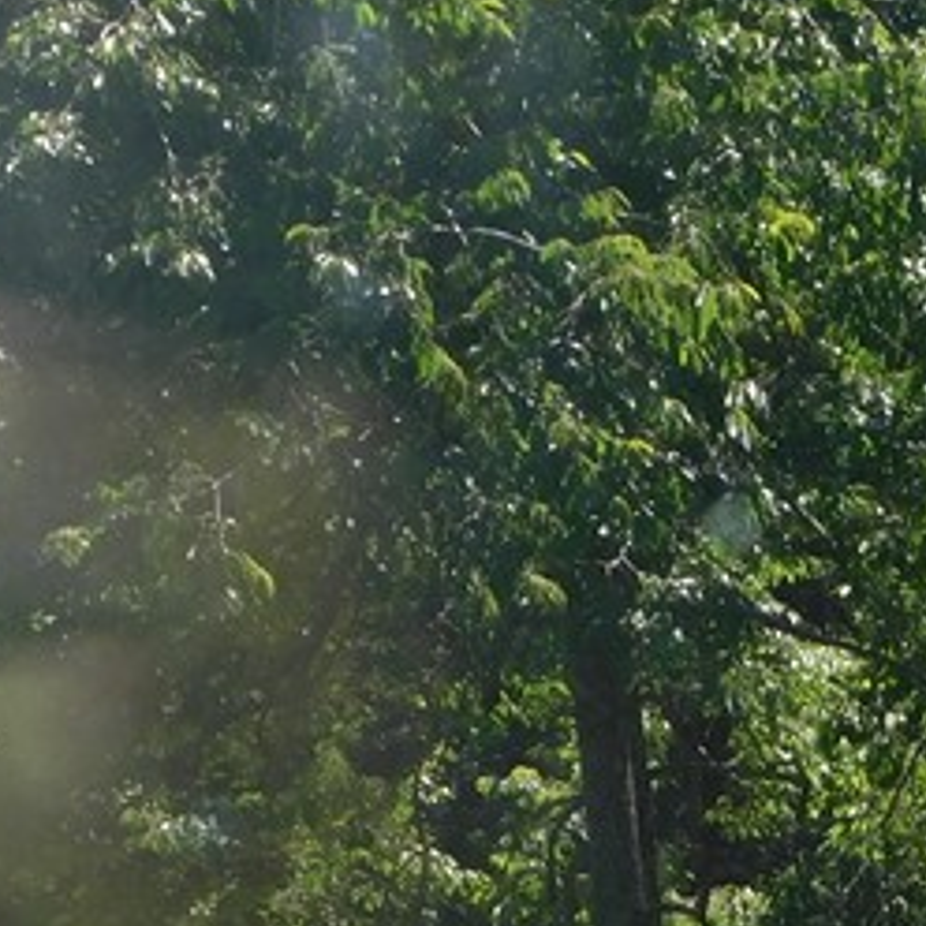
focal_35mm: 164
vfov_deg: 10.3
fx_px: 4963
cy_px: 1411
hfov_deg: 10.6
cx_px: 963
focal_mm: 8
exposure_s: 1/400
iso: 125
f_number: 3.7
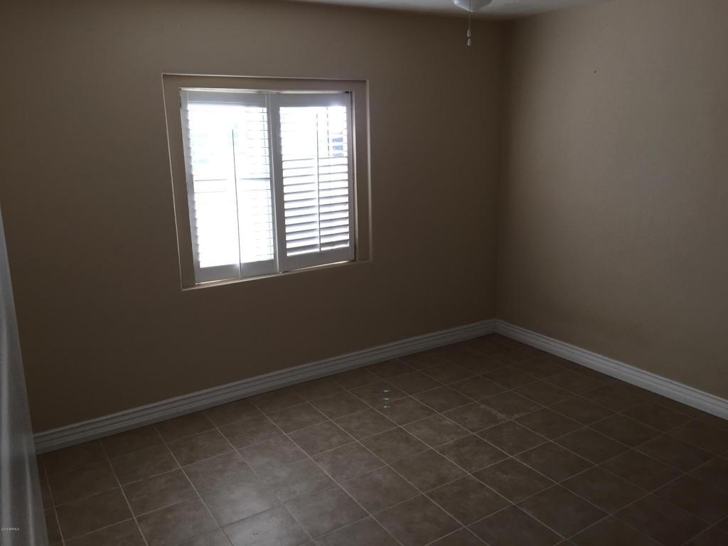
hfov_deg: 61.7
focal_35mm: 29
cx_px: 364
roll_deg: -0.6
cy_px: 273
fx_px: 610
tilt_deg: -12.4
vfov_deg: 48.2
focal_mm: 4.15
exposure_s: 1/120
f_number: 2.2
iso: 50
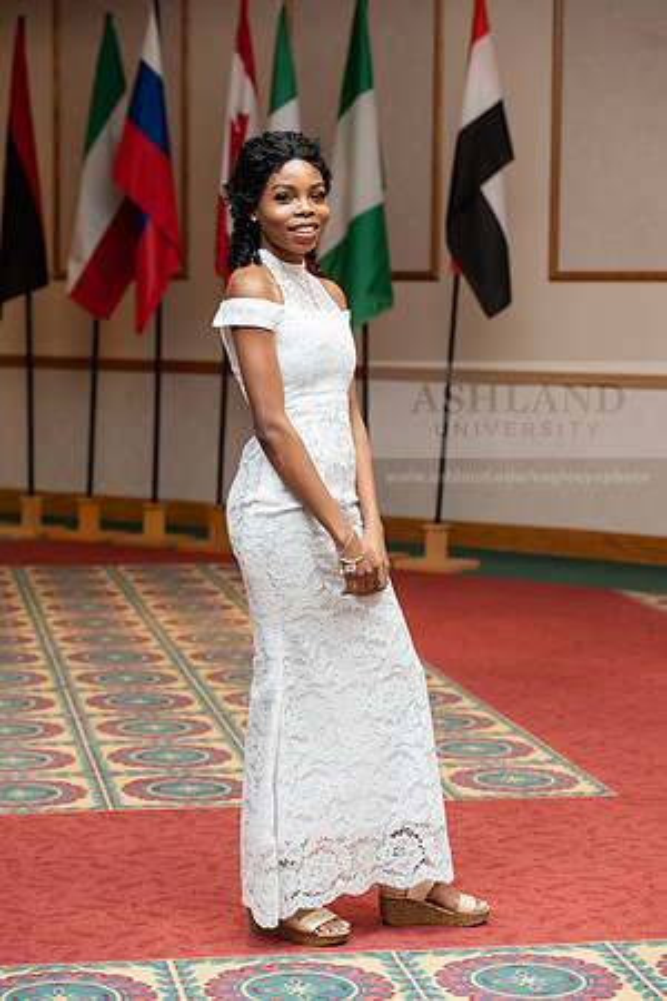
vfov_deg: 24.8
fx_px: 2279
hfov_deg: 16.7
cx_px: 334
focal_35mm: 82
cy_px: 500
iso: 1250
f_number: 5
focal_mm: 82
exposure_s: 1/200
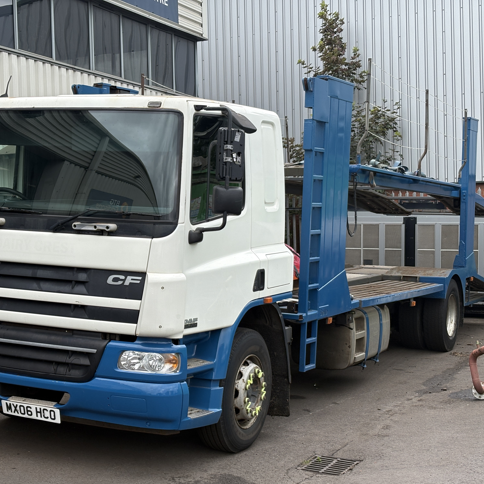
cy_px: 245
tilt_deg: -0.3
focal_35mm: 62
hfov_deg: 27.6
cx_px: 187
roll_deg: +1.7
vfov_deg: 27.7
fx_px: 981
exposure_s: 1/1002
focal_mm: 5.96
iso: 40
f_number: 1.6
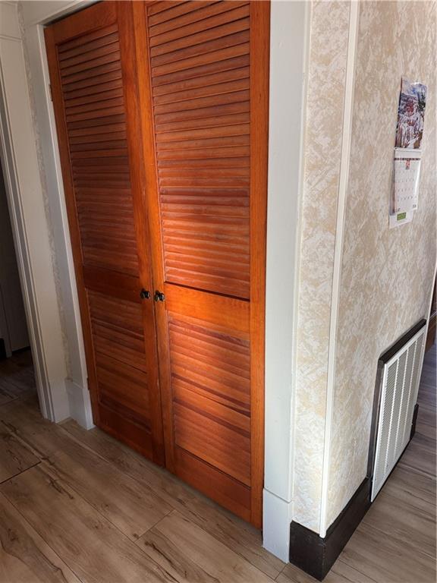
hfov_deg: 56.8
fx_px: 404
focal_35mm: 24
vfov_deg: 71.6
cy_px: 292
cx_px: 218
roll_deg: +0.7
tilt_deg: -16.3
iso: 200
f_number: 1.78
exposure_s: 1/120
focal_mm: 6.76
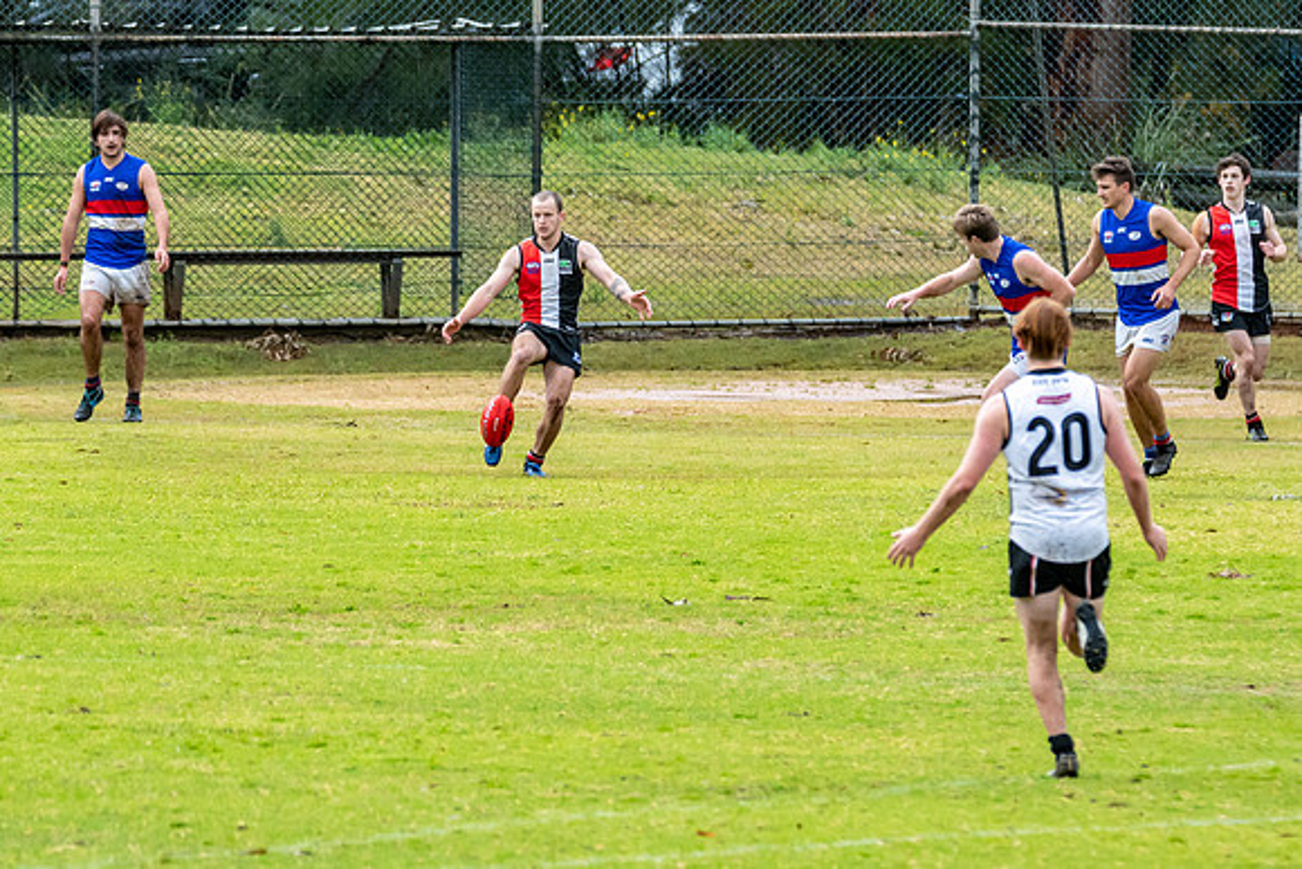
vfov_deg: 2.4
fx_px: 20811
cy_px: 399
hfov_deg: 3.6
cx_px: 582
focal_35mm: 575
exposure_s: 1/2500
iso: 1250
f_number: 7.1
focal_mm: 320
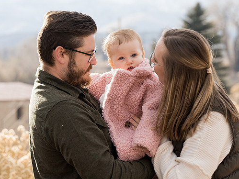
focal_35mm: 143
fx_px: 987
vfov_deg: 10.4
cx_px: 122
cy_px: 87
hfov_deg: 13.8
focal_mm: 128
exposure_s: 1/125
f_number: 6.3
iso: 125
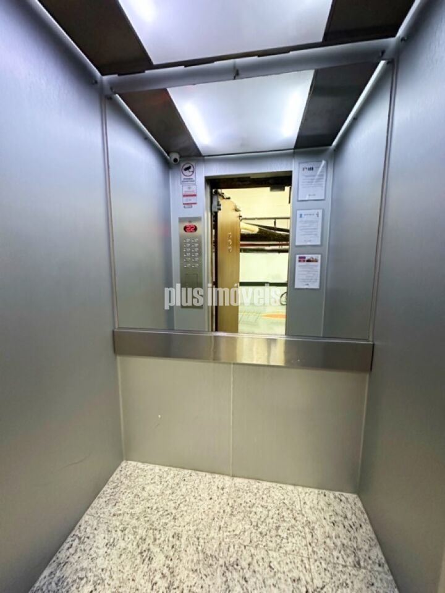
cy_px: 296
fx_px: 240
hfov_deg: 85.7
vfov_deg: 102.1
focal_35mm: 14
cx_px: 222
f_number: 2.2
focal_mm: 2.22
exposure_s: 1/60
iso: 1000
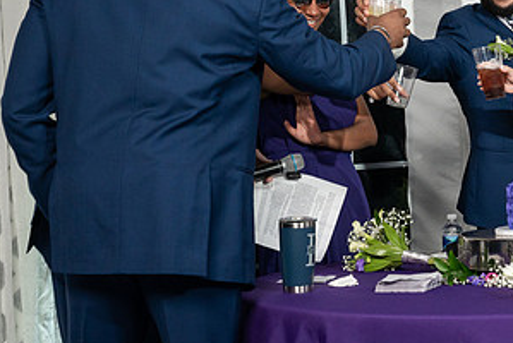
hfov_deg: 20.5
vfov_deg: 14.0
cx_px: 417
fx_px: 1398
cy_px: 138
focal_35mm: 98
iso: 1600
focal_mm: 50
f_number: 5.6
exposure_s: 1/200
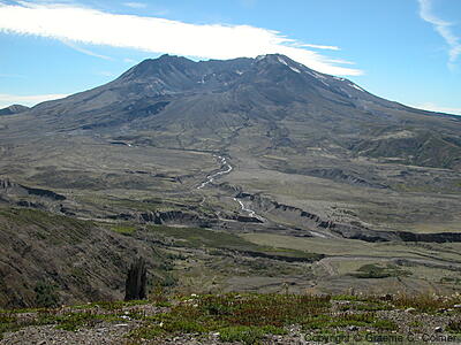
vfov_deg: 41.8
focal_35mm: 34
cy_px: 172
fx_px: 453
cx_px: 230
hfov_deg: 54.0
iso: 100
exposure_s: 1/204
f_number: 8
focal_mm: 8.9
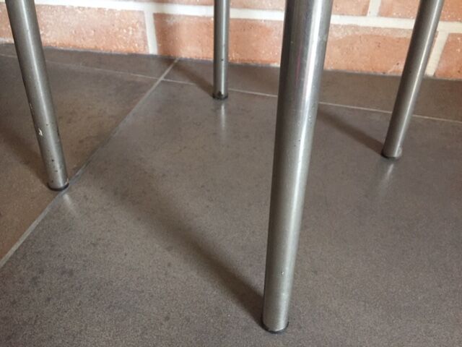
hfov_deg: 61.7
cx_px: 231
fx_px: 387
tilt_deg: -41.9
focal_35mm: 29
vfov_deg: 48.2
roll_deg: +0.1
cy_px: 174
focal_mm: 4.15
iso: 250
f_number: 2.2
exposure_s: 1/33
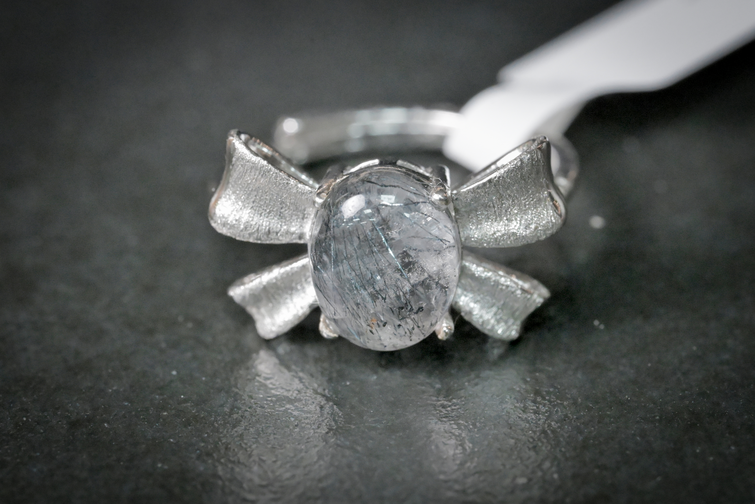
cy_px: 252
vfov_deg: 13.0
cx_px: 378
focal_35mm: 105
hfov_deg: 19.5
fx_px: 2202
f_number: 16
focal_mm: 105
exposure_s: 1/125
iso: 11400
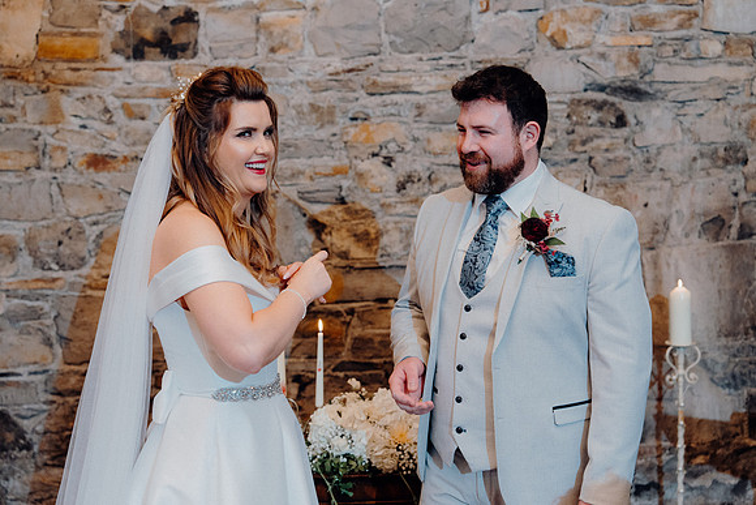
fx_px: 1176
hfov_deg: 35.6
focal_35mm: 56
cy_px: 252
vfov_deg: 24.2
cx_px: 378
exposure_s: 1/200
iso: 2500
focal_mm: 56
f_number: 3.5
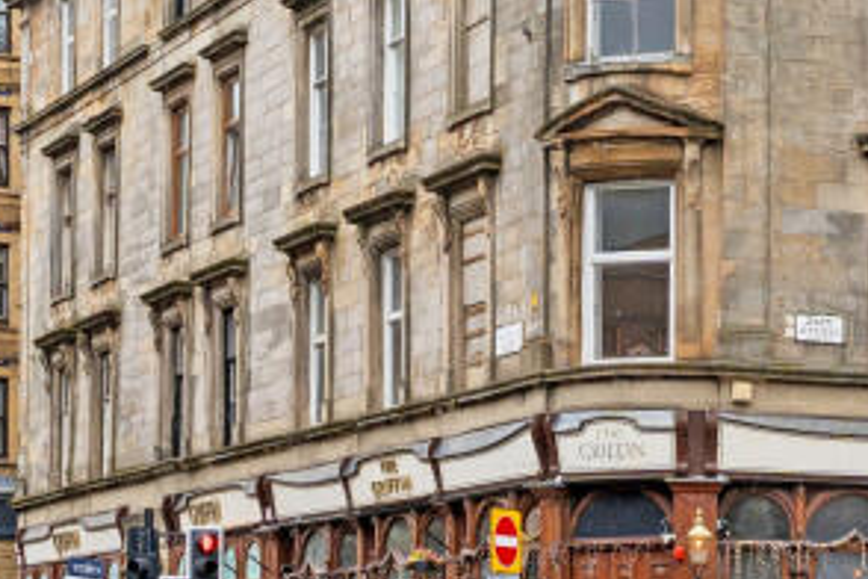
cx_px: 1208
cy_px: 131
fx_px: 2604
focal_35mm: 108
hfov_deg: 17.5
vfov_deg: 12.6
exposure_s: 1/200
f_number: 9
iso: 320
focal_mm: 21.2
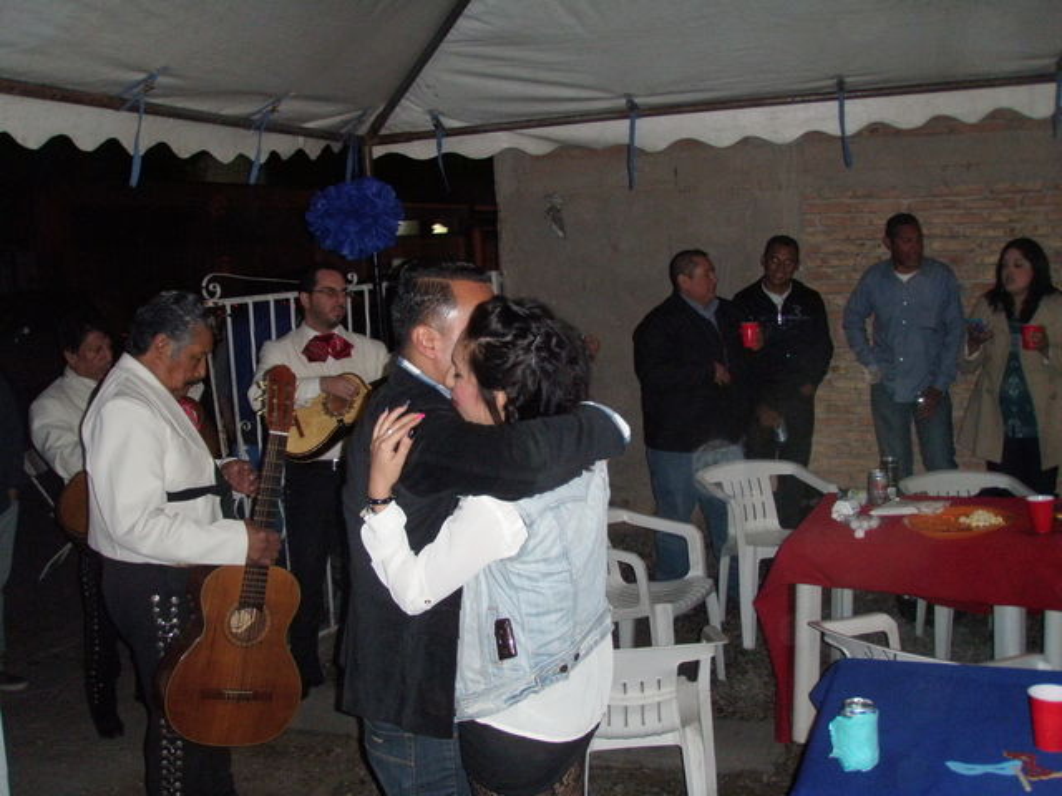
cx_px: 531
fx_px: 1166
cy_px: 398
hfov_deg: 49.0
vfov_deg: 37.7
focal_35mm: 38
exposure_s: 1/30
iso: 320
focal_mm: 6.7
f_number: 3.5
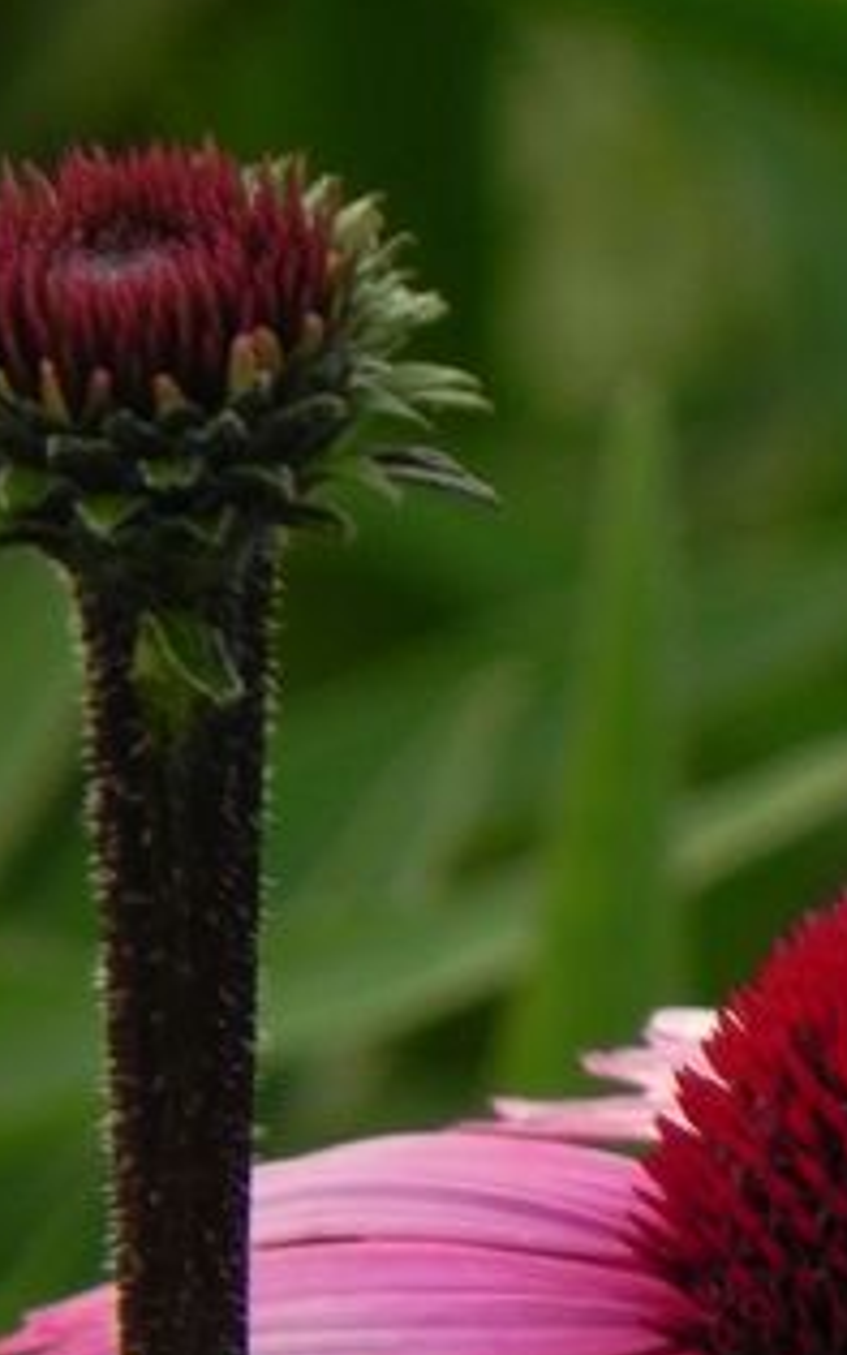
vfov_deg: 1.3
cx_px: 821
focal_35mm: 1629
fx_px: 60137
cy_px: 1351
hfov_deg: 0.8
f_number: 5
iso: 160
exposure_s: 1/25
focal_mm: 107.6
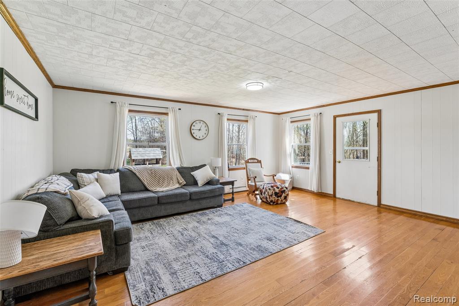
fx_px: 203
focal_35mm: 16
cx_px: 230
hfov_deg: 97.1
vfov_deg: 74.1
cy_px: 153
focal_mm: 15.9
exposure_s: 1/15
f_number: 13
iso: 400
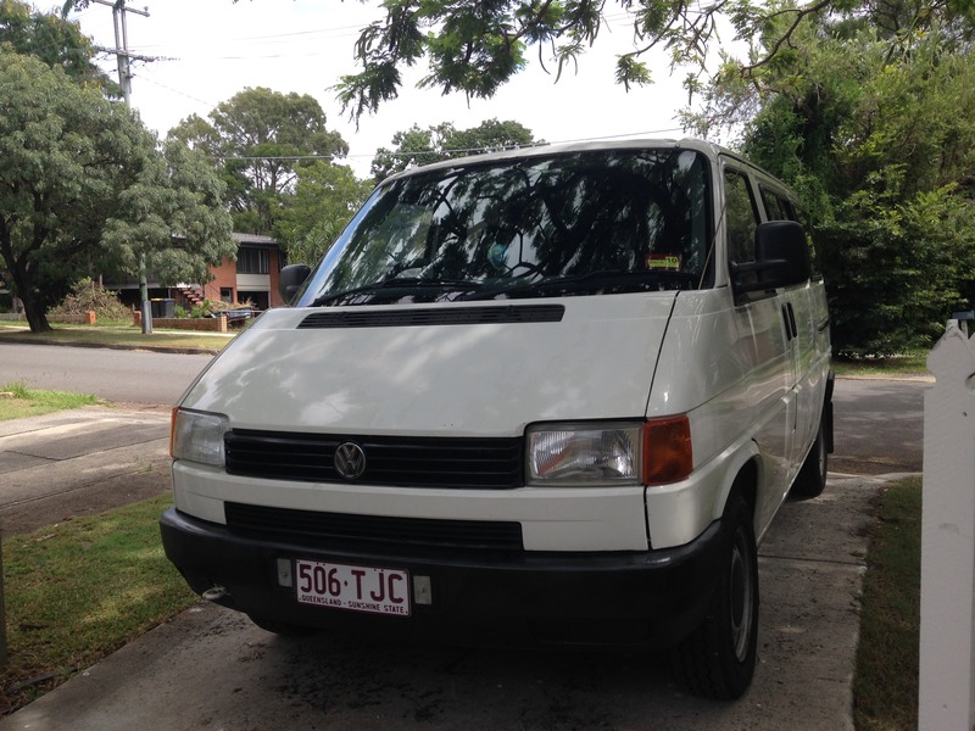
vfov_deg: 42.9
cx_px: 488
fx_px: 929
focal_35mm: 33
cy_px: 366
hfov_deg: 55.4
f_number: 2.4
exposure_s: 1/602
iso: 50
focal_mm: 4.12
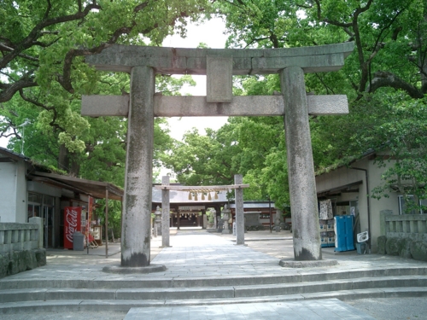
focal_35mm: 35
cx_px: 214
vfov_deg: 40.7
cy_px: 160
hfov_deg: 52.6
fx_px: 432
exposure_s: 1/200
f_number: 4.2
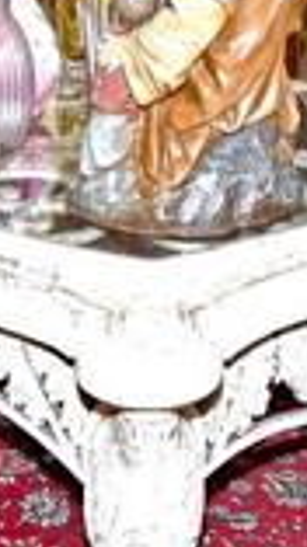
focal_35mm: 80
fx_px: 1161
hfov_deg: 15.0
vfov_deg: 23.2
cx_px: 209
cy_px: -183
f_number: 4.5
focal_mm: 10
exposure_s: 1/60
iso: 160
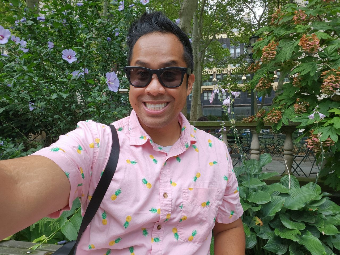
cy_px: 128
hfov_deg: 69.4
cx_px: 170
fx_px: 246
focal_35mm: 25
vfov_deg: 54.9
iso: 50
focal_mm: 2.9
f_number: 2.2
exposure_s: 1/263
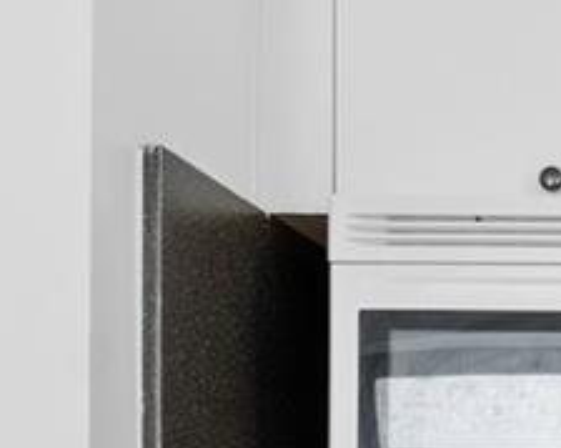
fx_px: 1992
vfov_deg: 12.2
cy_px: 680
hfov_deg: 14.2
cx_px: 1017
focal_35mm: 120
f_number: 9
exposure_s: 1/5
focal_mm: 14
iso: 640
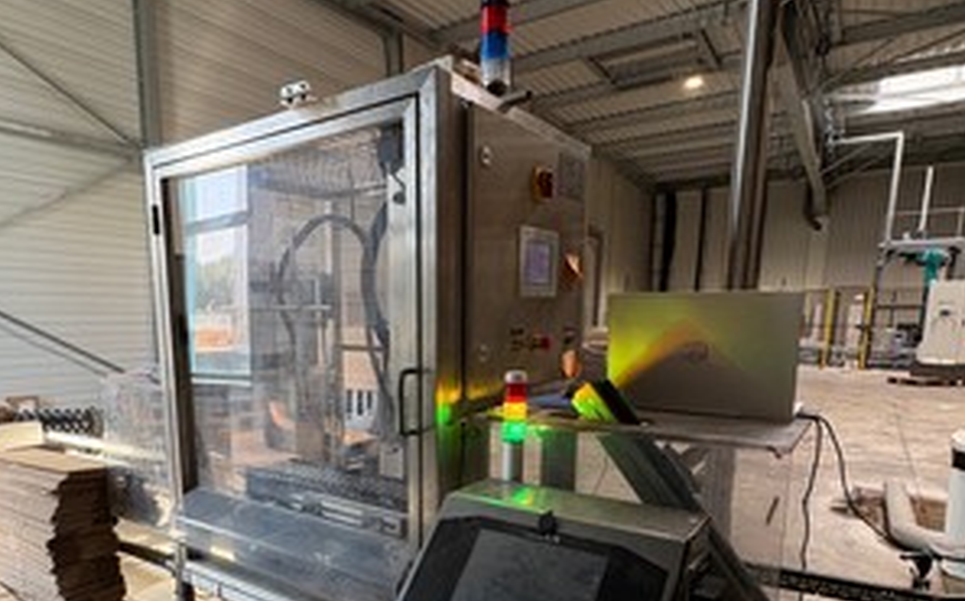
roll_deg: -0.5
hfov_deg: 74.1
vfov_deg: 49.6
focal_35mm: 24
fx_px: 631
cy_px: 422
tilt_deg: -9.4
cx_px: 390
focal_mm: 2.22
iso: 250
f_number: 2.2
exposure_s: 1/100
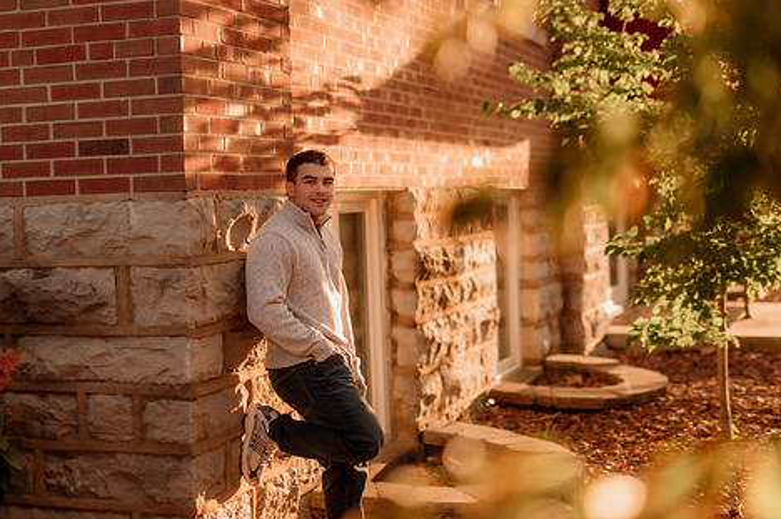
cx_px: 349
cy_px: 229
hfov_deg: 32.4
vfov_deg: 21.9
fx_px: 1344
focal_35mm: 62
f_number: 1.4
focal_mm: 50
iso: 250
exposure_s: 1/1600
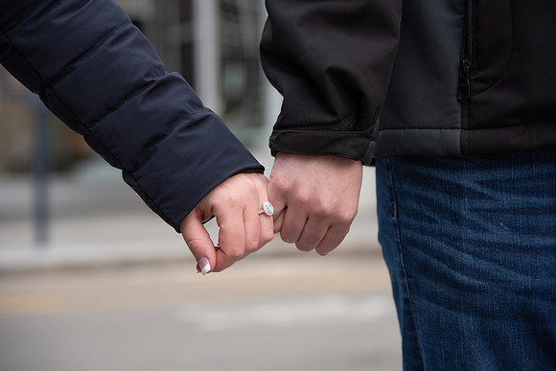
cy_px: 186
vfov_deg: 12.2
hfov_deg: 18.3
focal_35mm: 112
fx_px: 1730
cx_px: 278
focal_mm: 112
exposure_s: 1/320
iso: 400
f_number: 4.5
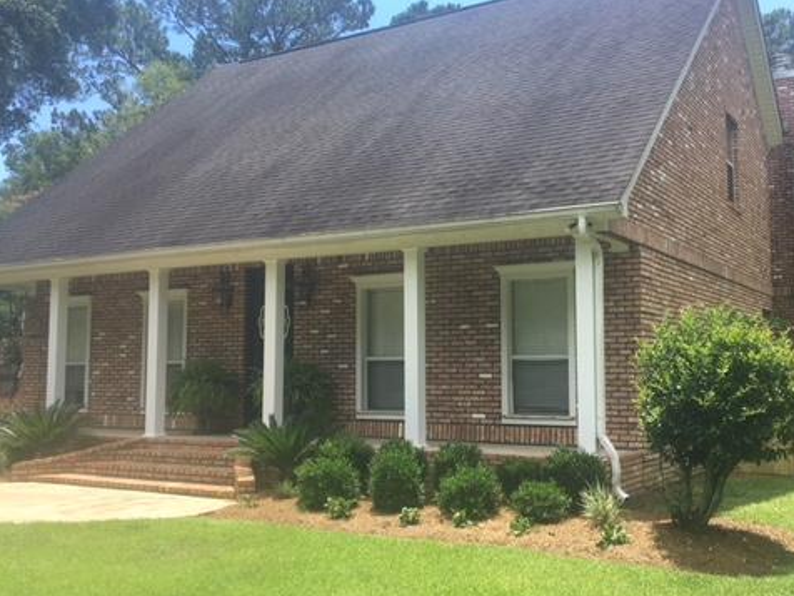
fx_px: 895
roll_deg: +0.7
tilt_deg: +6.8
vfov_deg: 36.8
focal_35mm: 39
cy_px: 292
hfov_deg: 47.8
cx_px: 425
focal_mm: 4.15
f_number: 2.2
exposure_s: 1/565
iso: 25
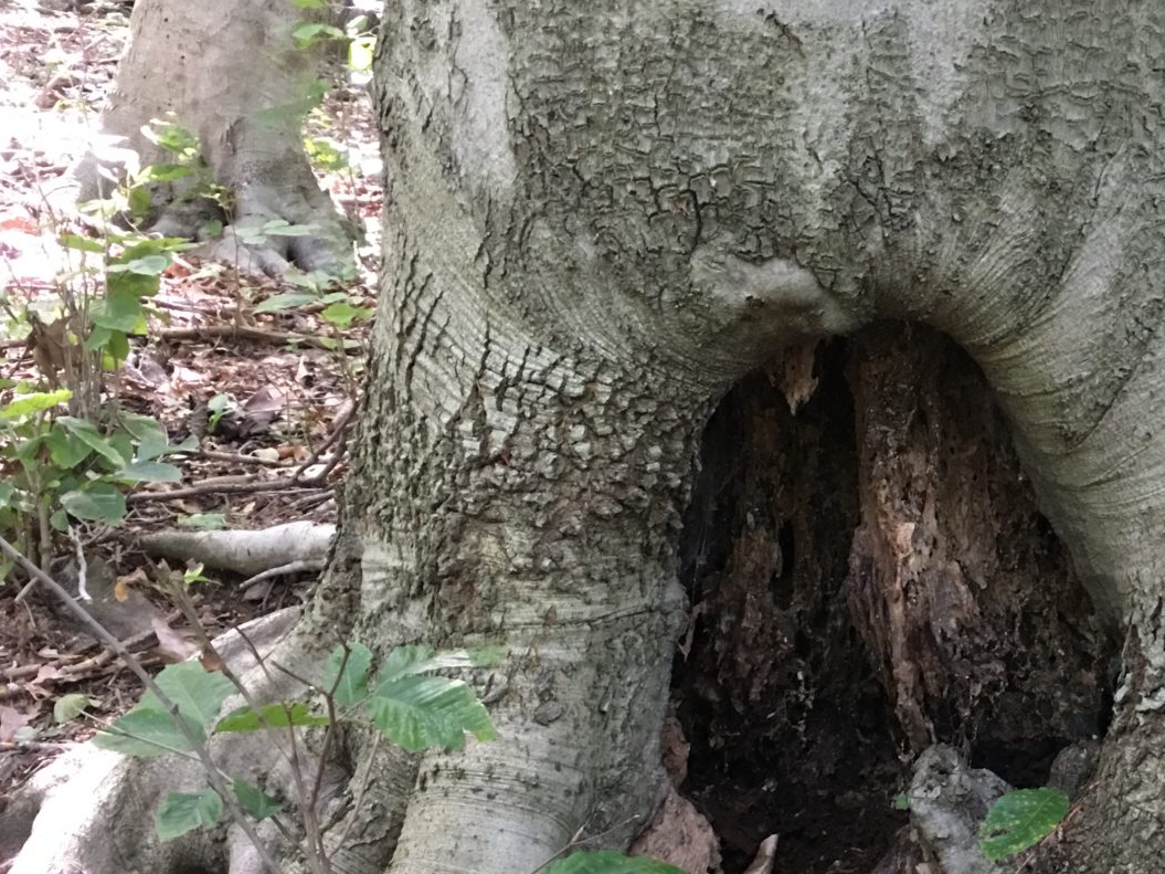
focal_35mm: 55
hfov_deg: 32.8
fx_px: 1851
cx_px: 1088
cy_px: 686
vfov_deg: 26.1
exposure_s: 1/15
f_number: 2.2
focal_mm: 4.15
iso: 100
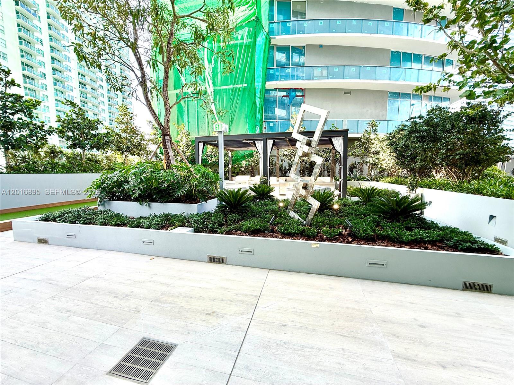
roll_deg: -0.4
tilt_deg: -5.2
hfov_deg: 102.1
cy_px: 192
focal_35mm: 14
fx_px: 208
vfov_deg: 85.7
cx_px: 257
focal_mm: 2.22
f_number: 2.2
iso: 50
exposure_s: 1/109
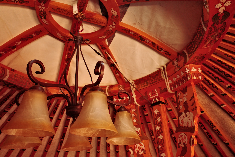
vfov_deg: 46.4
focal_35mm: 28
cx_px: 118
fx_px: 183
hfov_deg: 65.5
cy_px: 78
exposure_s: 1/30
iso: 1000
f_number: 5.6
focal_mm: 18.3
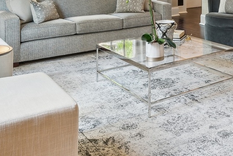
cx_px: 173
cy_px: -37
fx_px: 324
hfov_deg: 38.6
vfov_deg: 24.3
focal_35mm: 50
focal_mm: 16
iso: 320
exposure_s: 1
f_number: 8
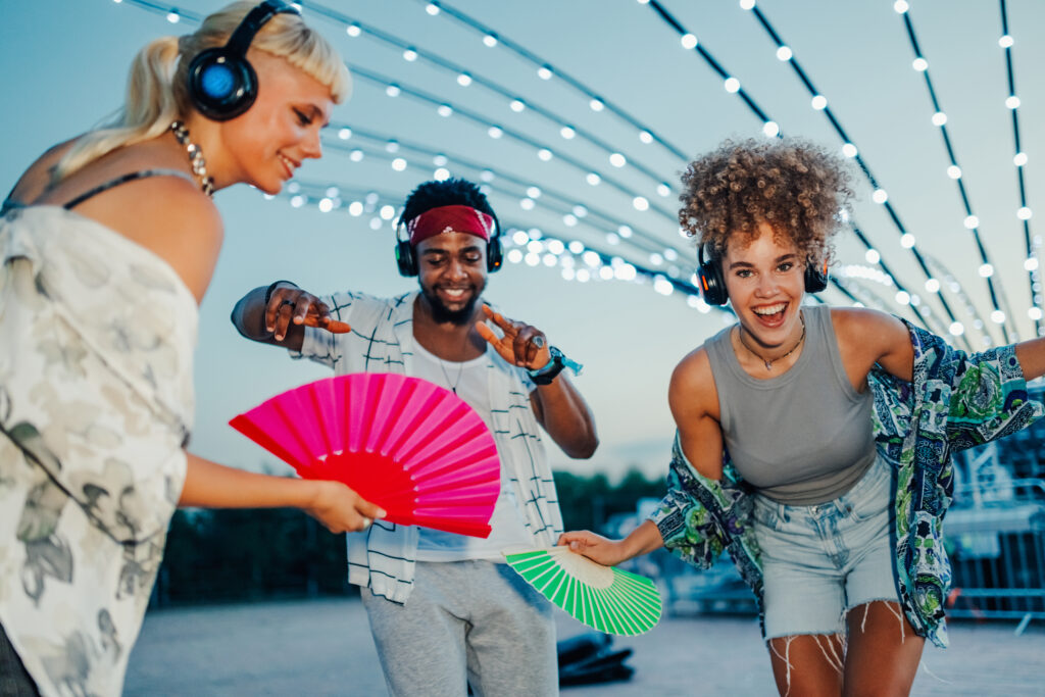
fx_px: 1016
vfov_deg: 37.9
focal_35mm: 35
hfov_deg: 54.4
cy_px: 348
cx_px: 522
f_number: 1.4
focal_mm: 35
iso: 1250
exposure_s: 1/500
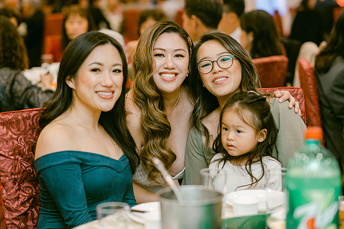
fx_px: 848
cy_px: 114
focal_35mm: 89
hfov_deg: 22.9
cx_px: 172
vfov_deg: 15.4
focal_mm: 85
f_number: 2.5
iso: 320
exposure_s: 1/125
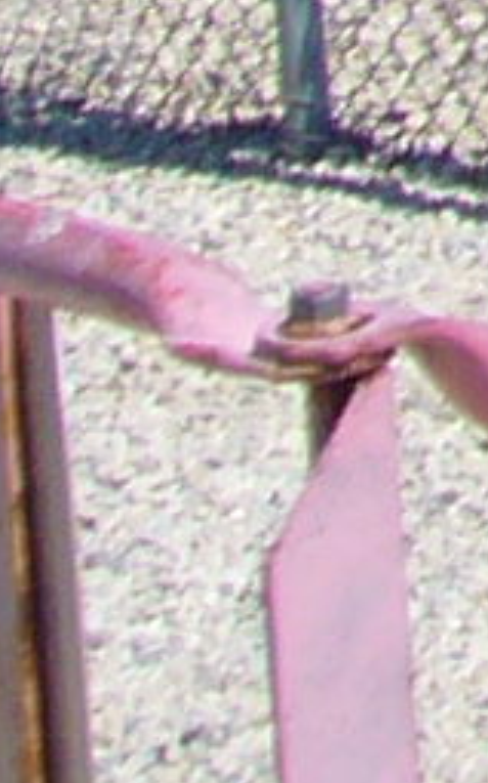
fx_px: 7141
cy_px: -1723
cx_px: 3131
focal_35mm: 335
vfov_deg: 5.8
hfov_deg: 3.4
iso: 100
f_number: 5.6
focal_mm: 5.8
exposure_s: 1/500
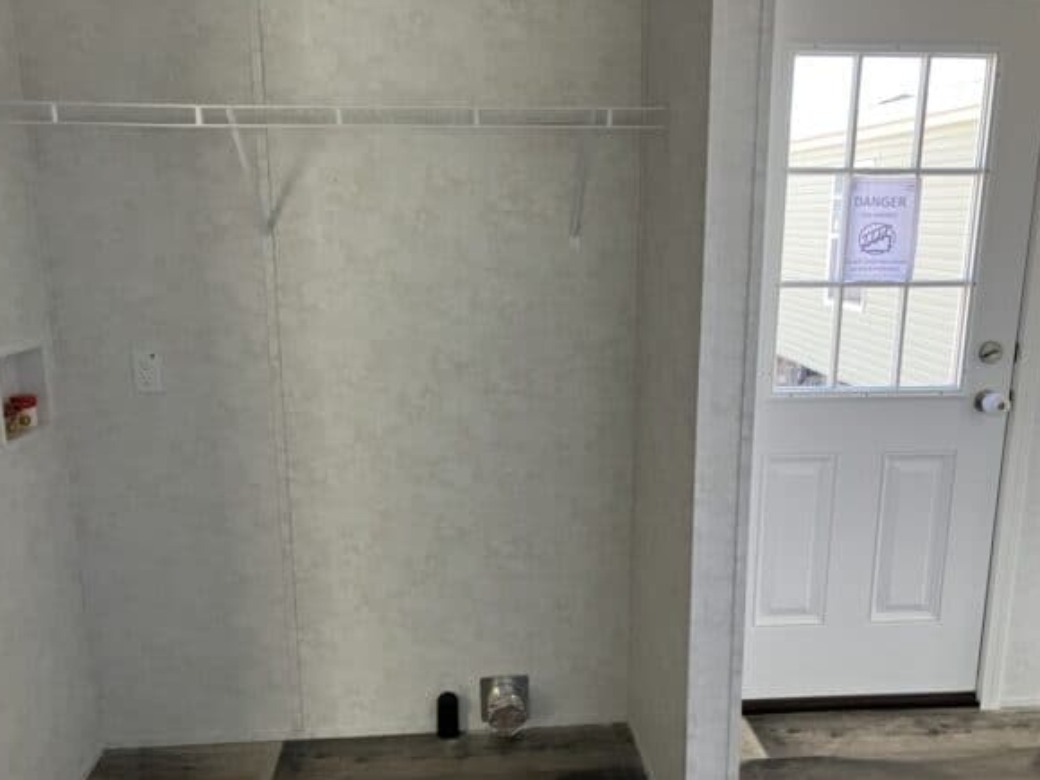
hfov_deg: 61.7
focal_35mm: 29
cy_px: 399
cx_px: 519
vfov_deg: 48.2
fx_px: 871
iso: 100
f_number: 1.8
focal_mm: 3.99
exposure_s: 1/60
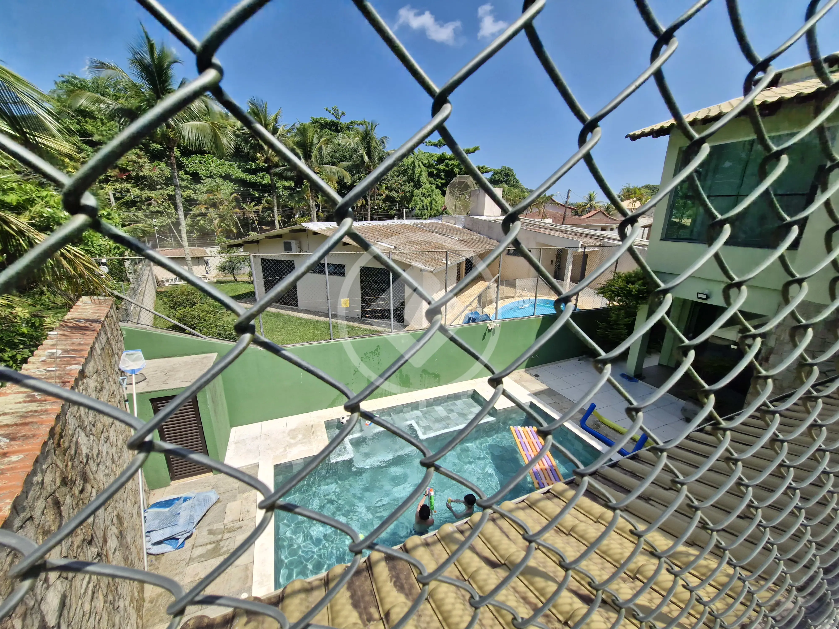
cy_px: 314
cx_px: 420
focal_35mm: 13
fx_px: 315
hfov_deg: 106.2
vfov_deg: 89.9
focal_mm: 1.74
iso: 50
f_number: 2.2
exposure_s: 1/1584
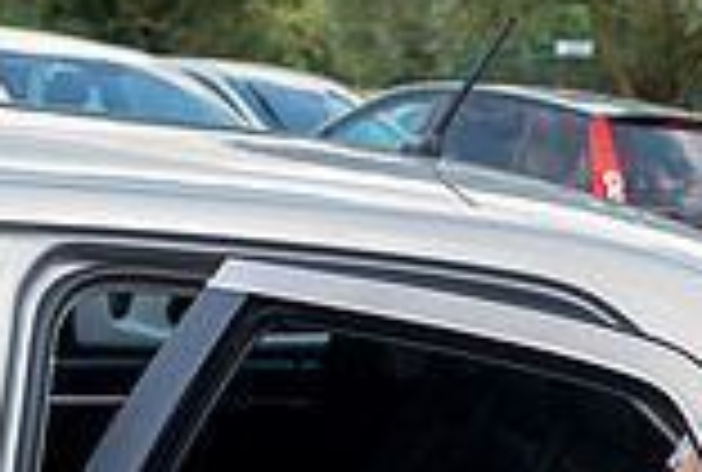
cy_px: 470
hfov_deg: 14.2
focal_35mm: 132
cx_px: 1148
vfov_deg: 10.4
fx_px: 2581
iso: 160
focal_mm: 35
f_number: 4
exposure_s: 1/200
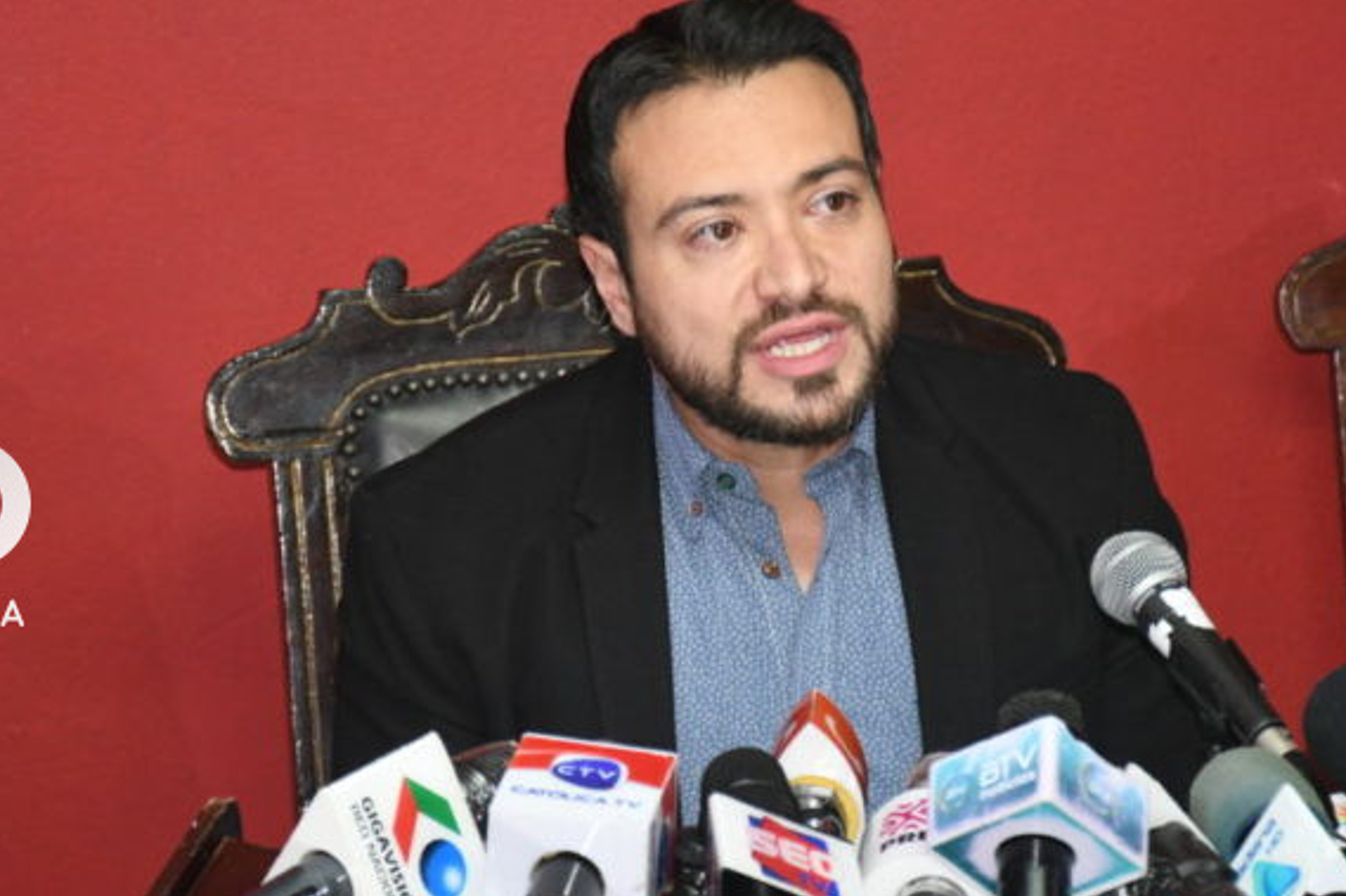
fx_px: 7924
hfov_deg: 9.7
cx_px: 674
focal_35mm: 212
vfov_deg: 6.5
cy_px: 456
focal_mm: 105
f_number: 5.6
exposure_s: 1/100
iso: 1600
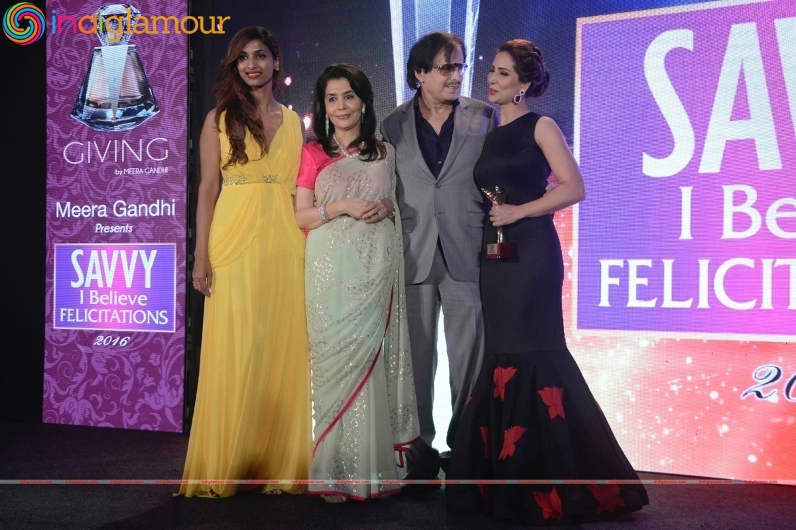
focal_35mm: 48
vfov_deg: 28.0
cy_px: 265
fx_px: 1060
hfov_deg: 41.1
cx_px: 398
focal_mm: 32
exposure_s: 1/160
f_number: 6.3
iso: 800
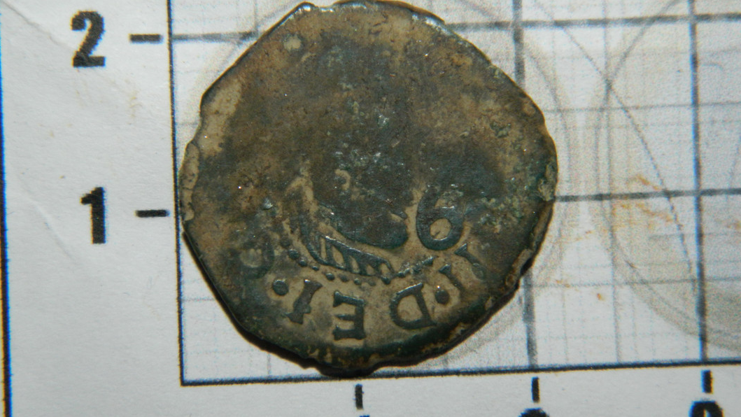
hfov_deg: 18.9
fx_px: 2221
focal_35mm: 113
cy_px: 212
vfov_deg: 10.7
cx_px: 370
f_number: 12.6
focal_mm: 18.6
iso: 200
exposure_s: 1/60
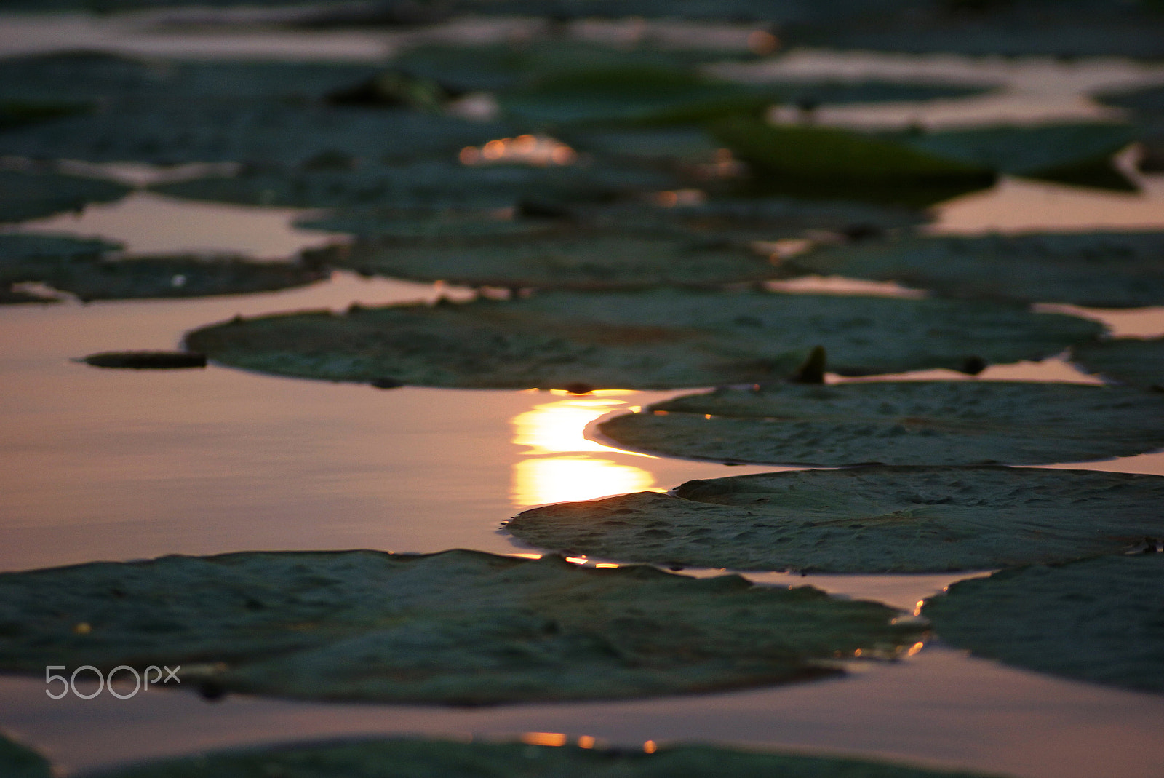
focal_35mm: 240
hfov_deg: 8.6
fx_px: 7765
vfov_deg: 5.7
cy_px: 389
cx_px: 582
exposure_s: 1/800
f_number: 5
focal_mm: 160
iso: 200
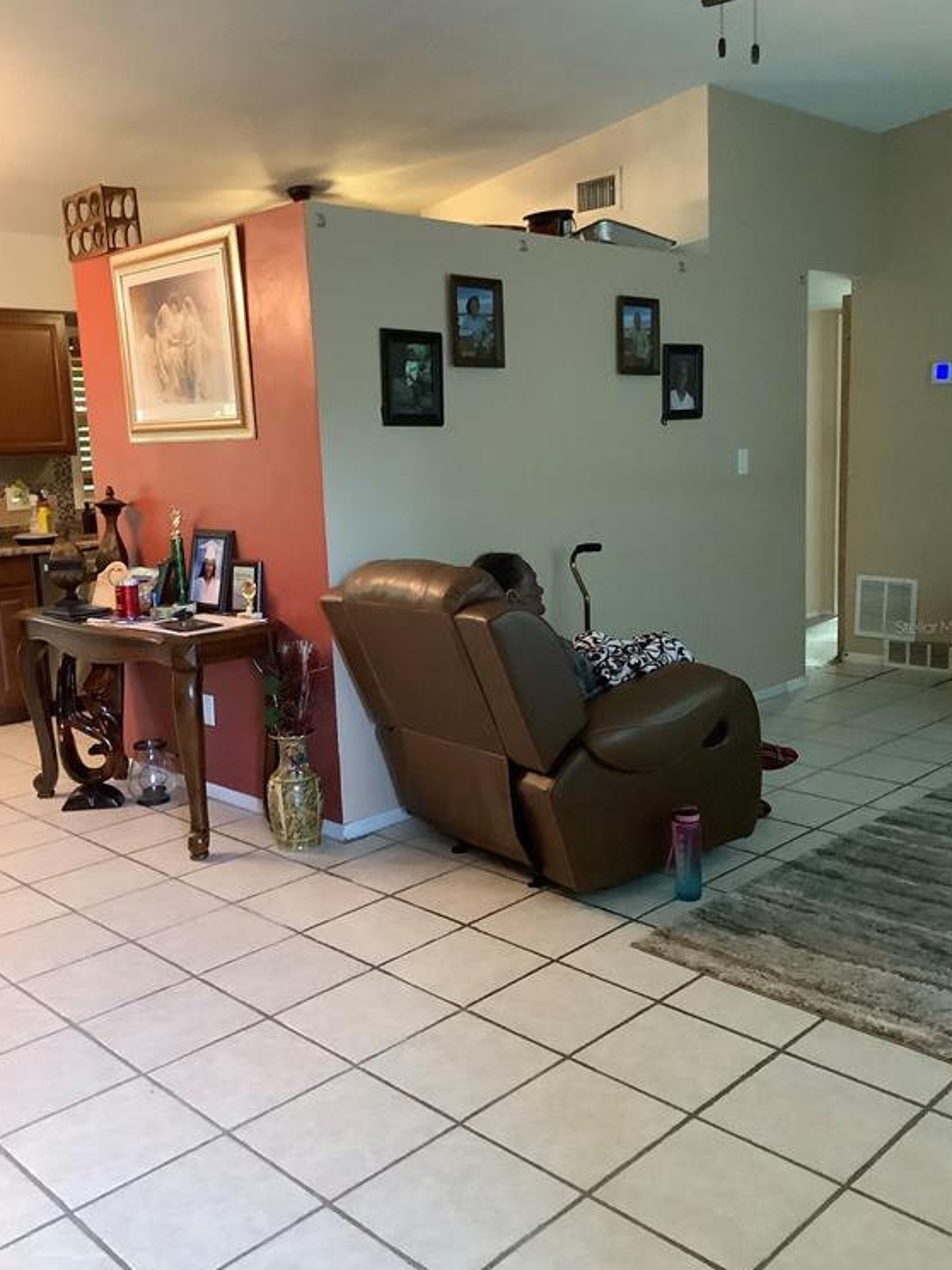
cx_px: 481
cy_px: 626
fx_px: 1173
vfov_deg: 56.8
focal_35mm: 32
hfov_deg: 44.2
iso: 400
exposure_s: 1/30
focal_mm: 3.3
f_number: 2.4
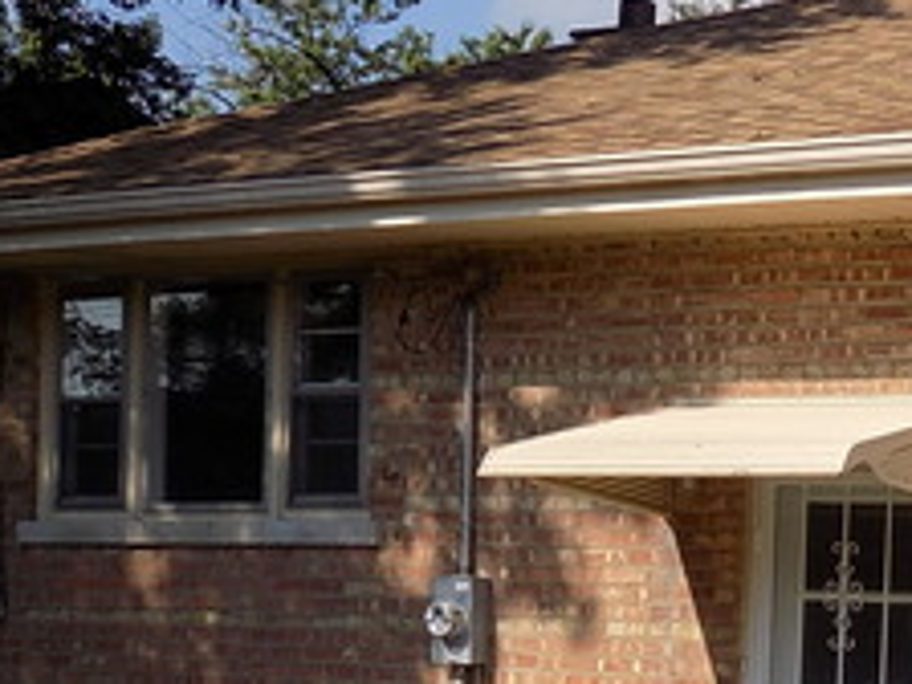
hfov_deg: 19.6
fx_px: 2556
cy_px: 672
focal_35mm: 97
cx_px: 924
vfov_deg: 15.0
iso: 80
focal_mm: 6.1
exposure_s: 1/1000
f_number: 3.4
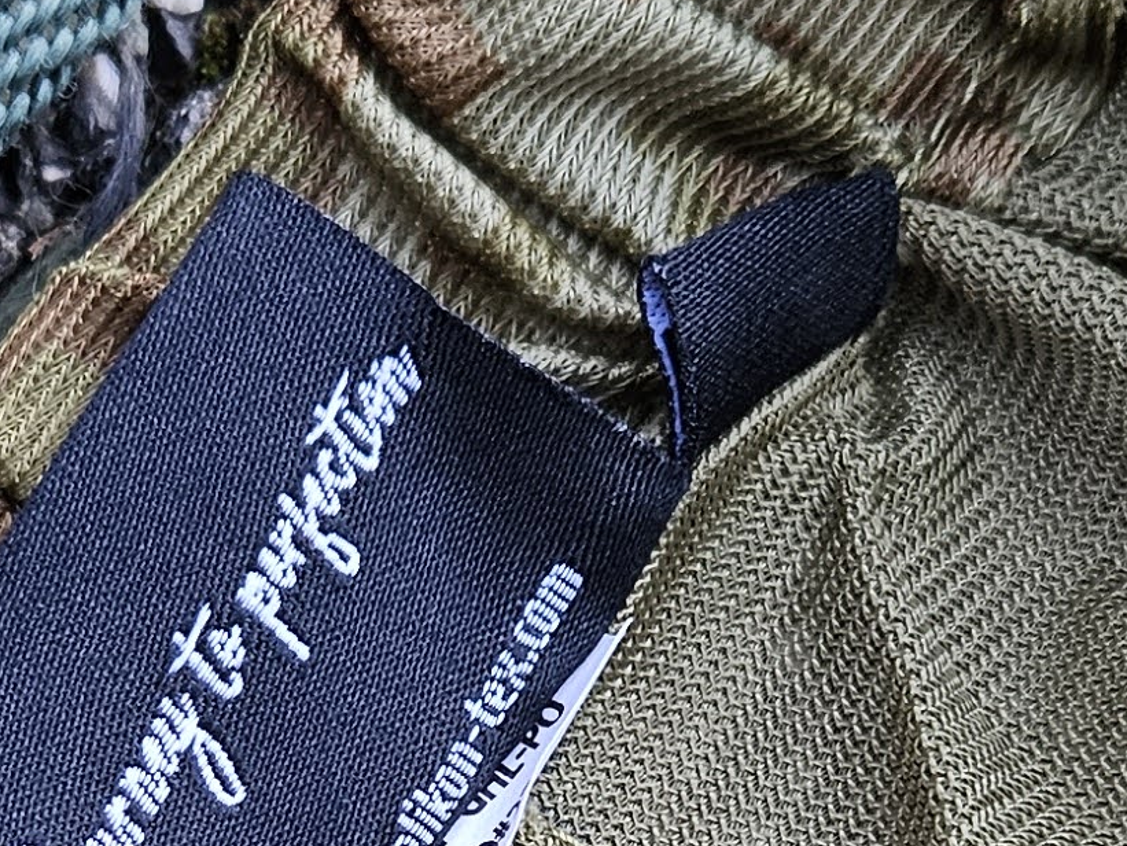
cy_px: 1045
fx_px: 3647
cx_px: 283
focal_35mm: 112
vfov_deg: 12.9
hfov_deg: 17.5
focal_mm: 5.4
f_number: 1.8
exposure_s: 1/200
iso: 320
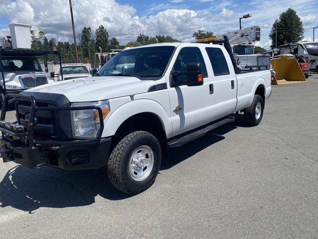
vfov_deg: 53.1
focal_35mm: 26
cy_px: 120
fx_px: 239
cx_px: 159
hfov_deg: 67.3
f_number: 1.8
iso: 32
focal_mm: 4.25
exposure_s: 1/5025
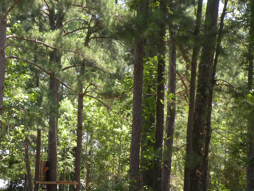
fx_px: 748
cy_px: 129
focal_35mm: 102
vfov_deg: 14.5
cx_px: 69
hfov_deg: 19.2
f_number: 4
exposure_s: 1/89.6
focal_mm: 9.8
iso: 64
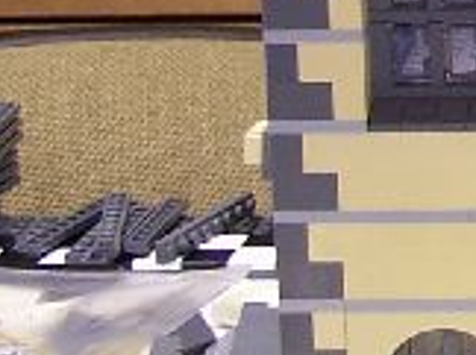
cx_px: 1384
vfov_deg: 4.6
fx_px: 4435
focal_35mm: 323
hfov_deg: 5.8
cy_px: -185
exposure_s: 1/6
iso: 80
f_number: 3
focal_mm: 8.5
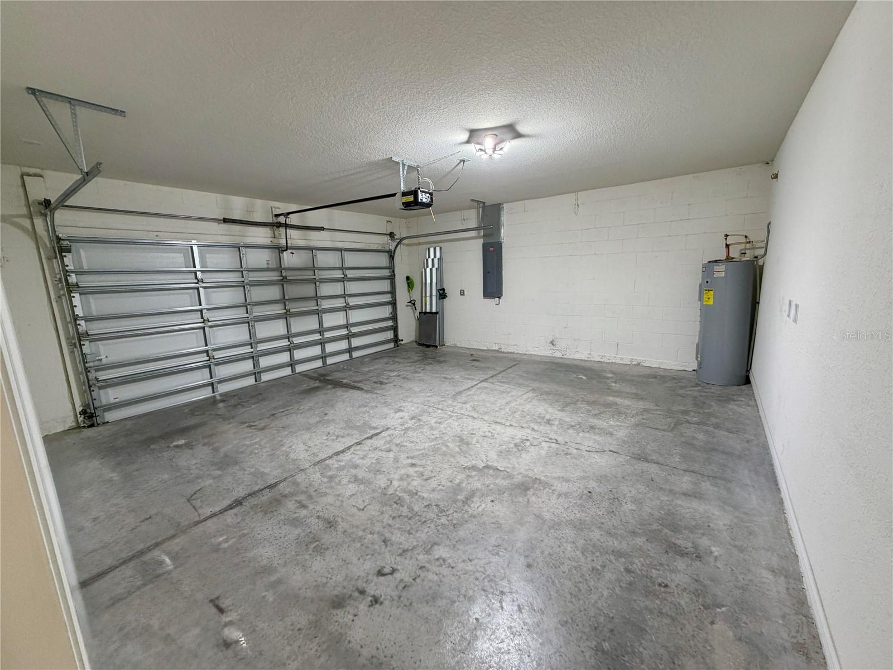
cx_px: 446
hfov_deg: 102.1
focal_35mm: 14
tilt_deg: -9.5
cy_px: 335
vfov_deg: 85.7
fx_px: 361
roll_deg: +2.6
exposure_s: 1/60
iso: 200
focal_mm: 2.22
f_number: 2.2
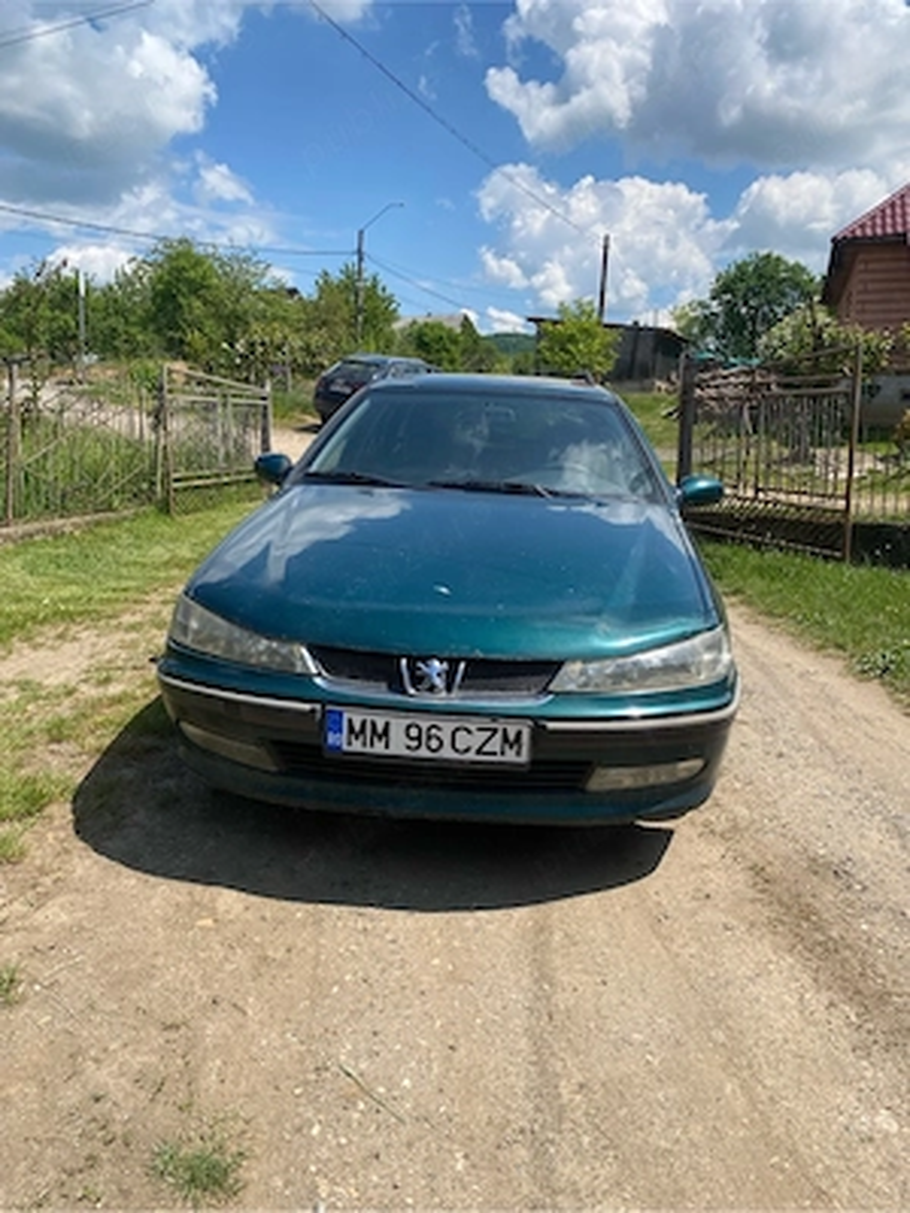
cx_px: 455
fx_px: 911
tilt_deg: -6.9
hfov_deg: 53.1
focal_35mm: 26
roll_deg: -1.0
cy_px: 606
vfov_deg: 67.3
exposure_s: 1/2890
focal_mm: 4.25
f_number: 1.8
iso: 32
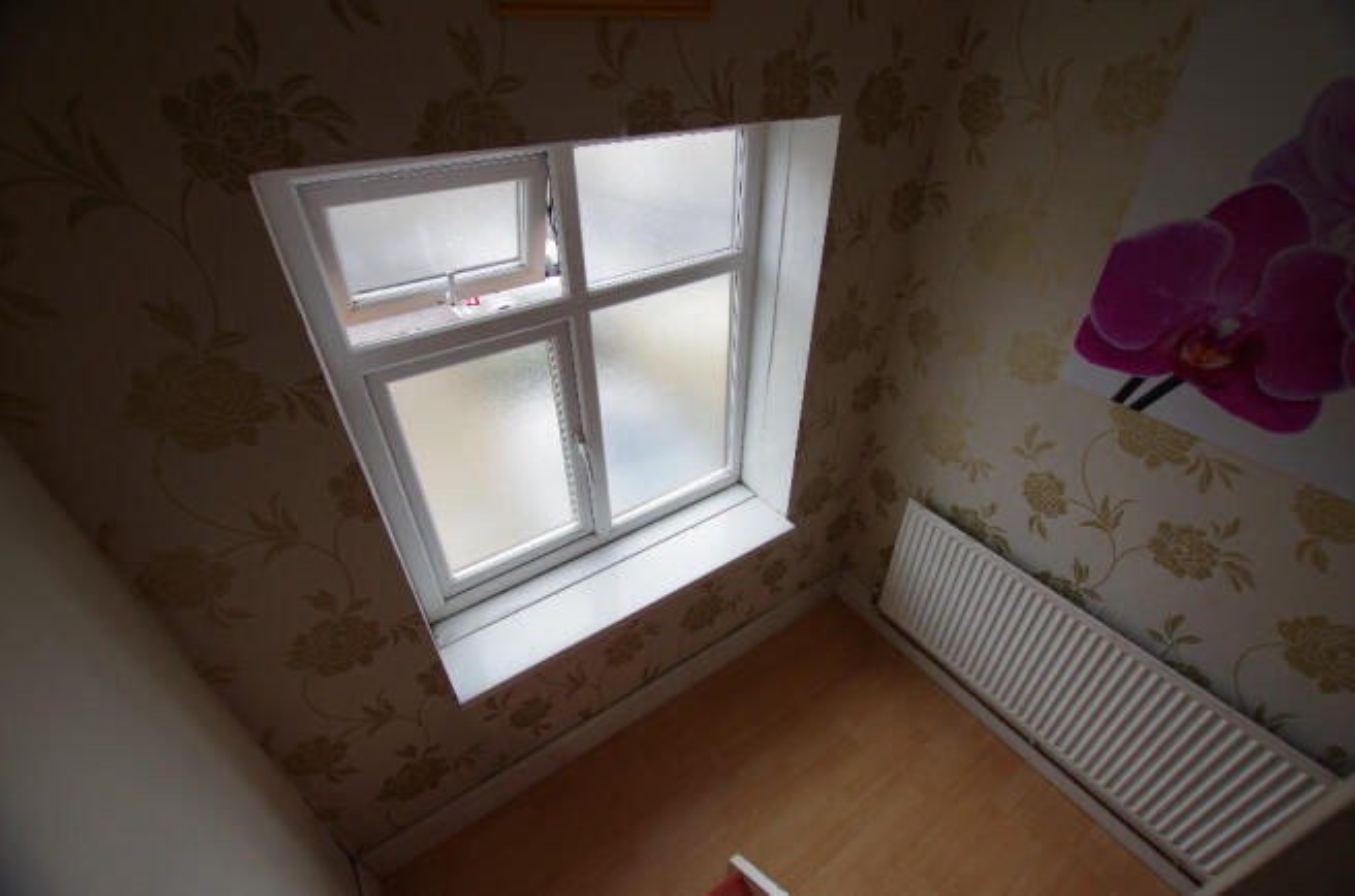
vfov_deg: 77.0
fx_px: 563
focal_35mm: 15
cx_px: 678
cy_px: 448
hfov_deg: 100.5
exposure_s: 1/60
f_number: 4
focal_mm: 10
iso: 200
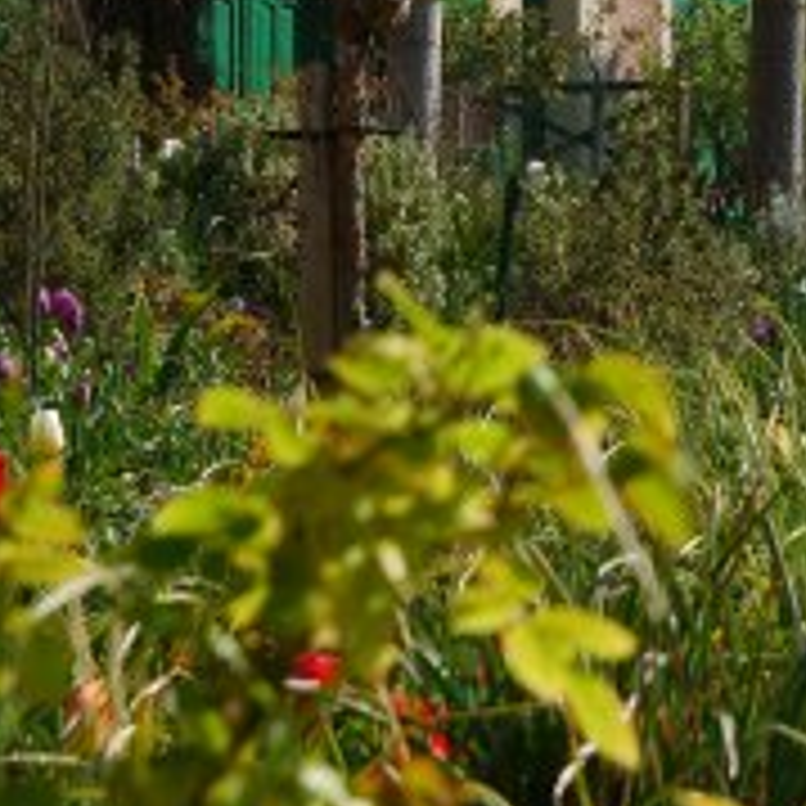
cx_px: 1225
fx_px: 6375
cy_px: -187
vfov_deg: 7.2
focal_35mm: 242
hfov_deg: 7.1
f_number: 7.1
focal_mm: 40
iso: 200
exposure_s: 1/500
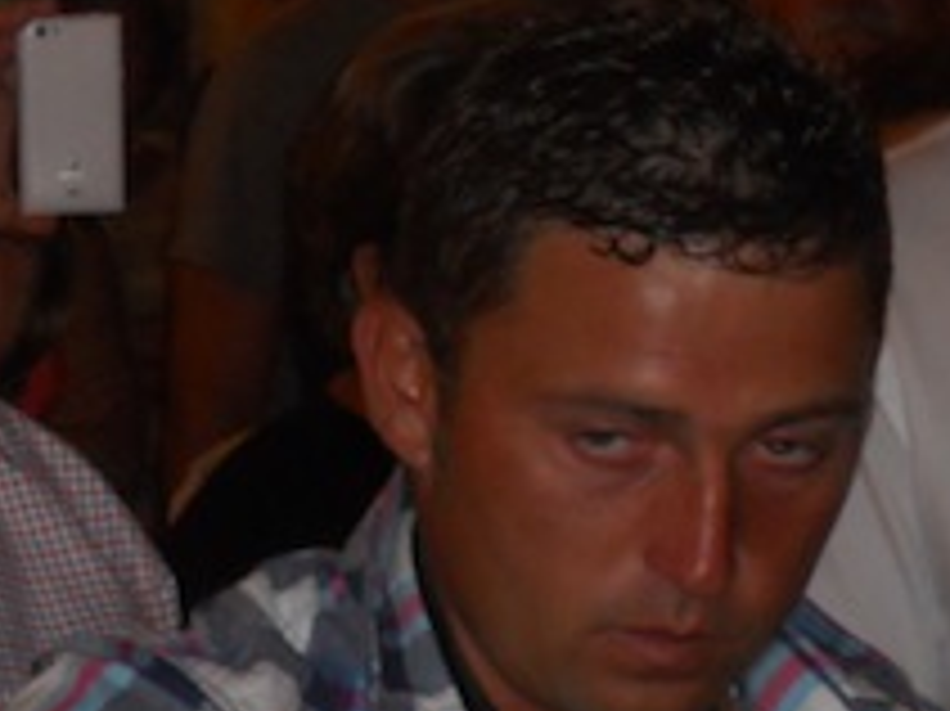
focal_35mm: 205
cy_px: -36
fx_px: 5623
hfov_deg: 9.5
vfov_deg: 7.2
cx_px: -329
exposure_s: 1/30
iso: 200
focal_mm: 9.8
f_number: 4.8
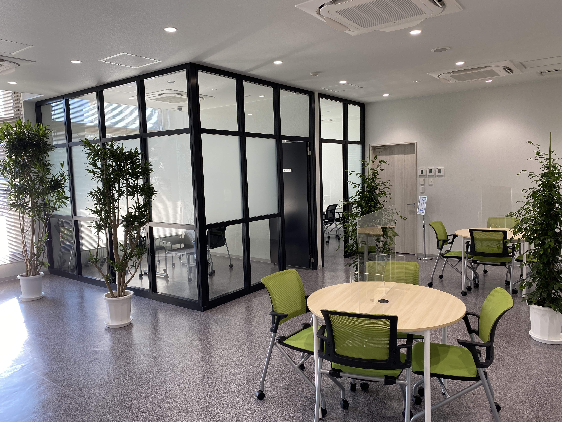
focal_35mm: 26
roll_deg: +1.5
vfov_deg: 53.1
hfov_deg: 67.3
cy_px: 211
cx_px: 281
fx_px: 422
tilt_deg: -5.4
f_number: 1.8
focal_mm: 4.25
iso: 40
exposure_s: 1/118
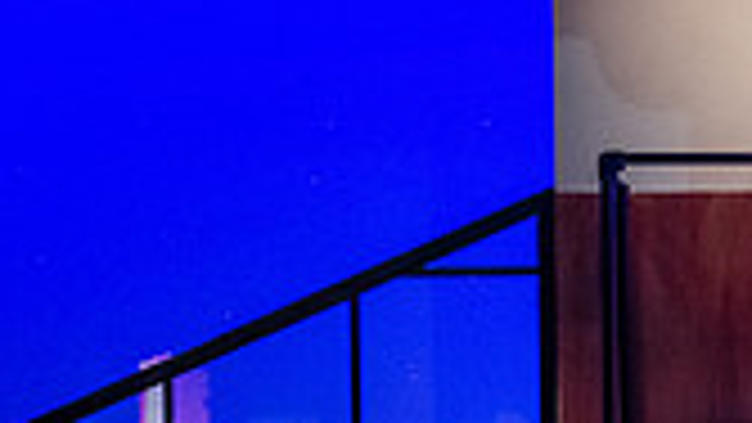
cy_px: 749
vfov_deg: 3.4
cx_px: 1220
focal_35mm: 357
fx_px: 7120
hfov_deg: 6.0
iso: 4000
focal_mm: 98
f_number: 3.2
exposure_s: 1/200
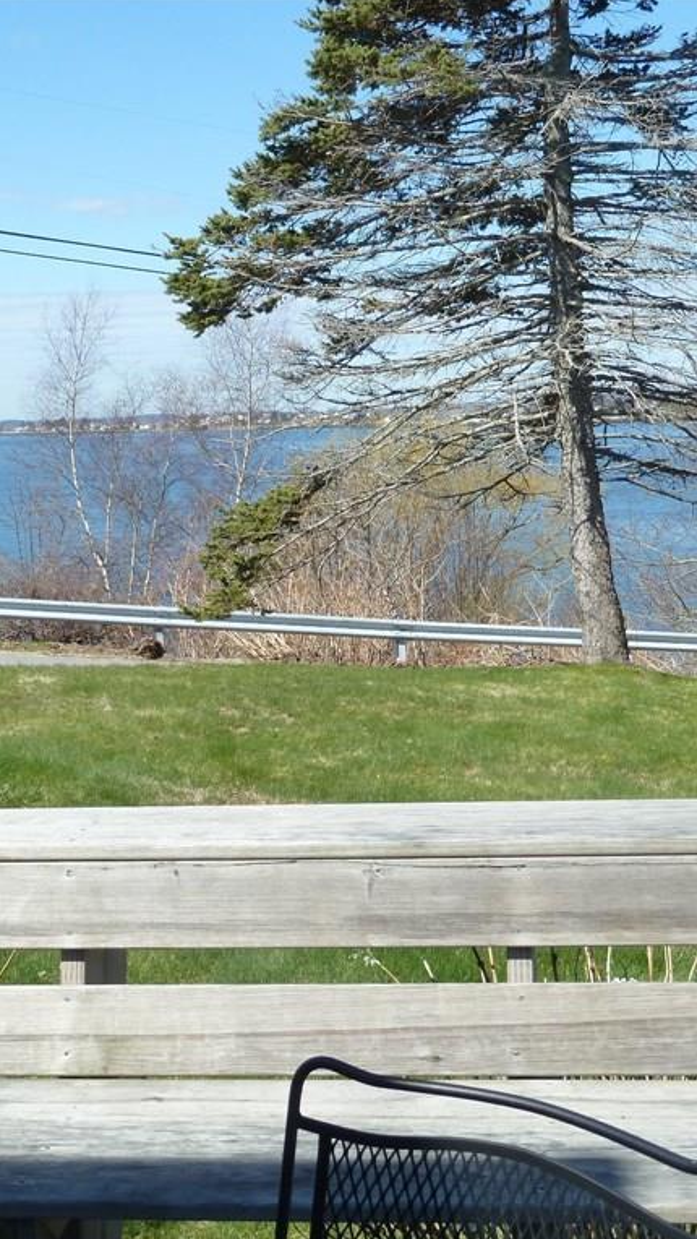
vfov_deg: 38.5
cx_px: 387
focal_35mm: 54
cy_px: 620
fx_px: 1773
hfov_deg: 22.2
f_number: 4
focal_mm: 6.1
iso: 80
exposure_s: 1/500
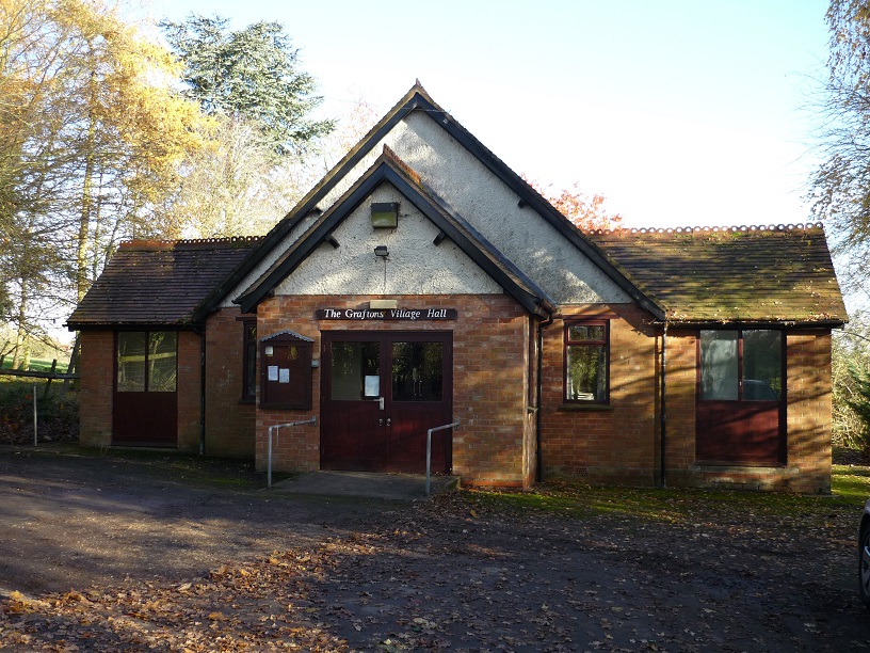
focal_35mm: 33
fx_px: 829
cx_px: 435
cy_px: 326
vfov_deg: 42.9
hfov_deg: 55.4
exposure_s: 1/160
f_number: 2.8
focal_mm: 5.5
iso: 100
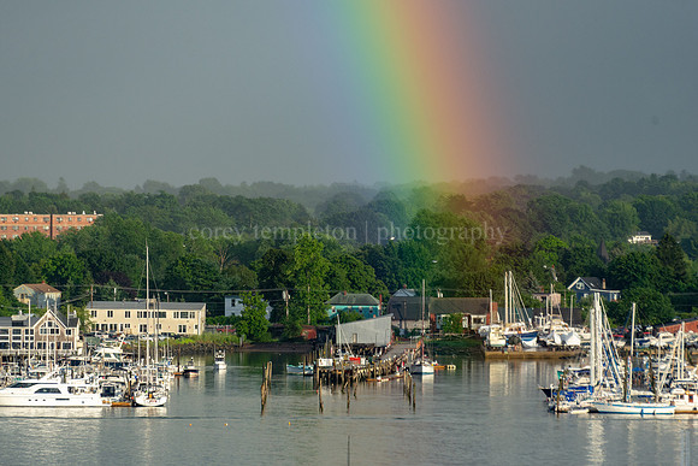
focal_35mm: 273
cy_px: 225
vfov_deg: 5.0
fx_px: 5286
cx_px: 318
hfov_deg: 7.6
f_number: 6.3
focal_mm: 250
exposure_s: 1/2000
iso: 800
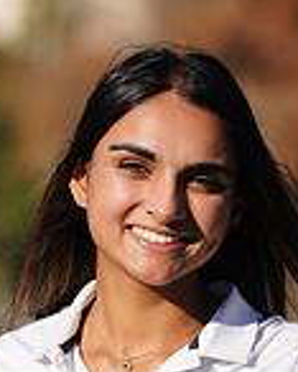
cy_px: 409
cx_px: 130
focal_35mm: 729
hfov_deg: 2.1
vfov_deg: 2.7
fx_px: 8029
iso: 100
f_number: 5.6
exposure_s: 1/640
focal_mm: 196
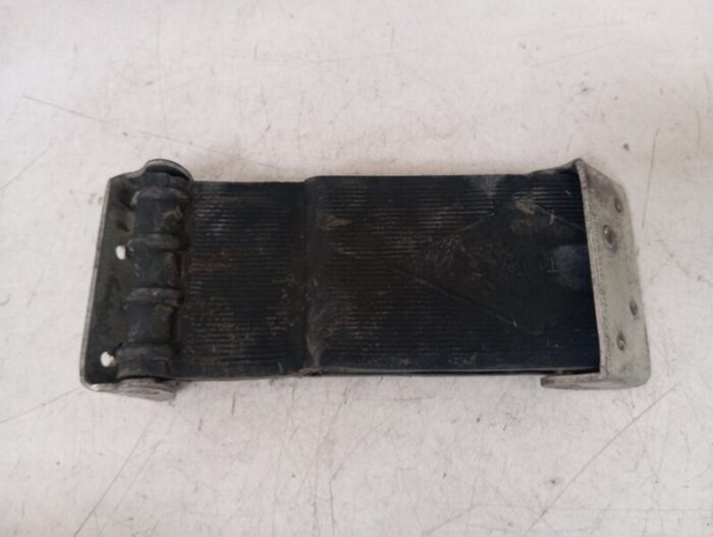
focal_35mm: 28
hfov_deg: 63.4
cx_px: 356
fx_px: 578
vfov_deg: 49.9
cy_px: 268
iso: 264
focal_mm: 4.22
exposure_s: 1/33.3
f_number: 1.8
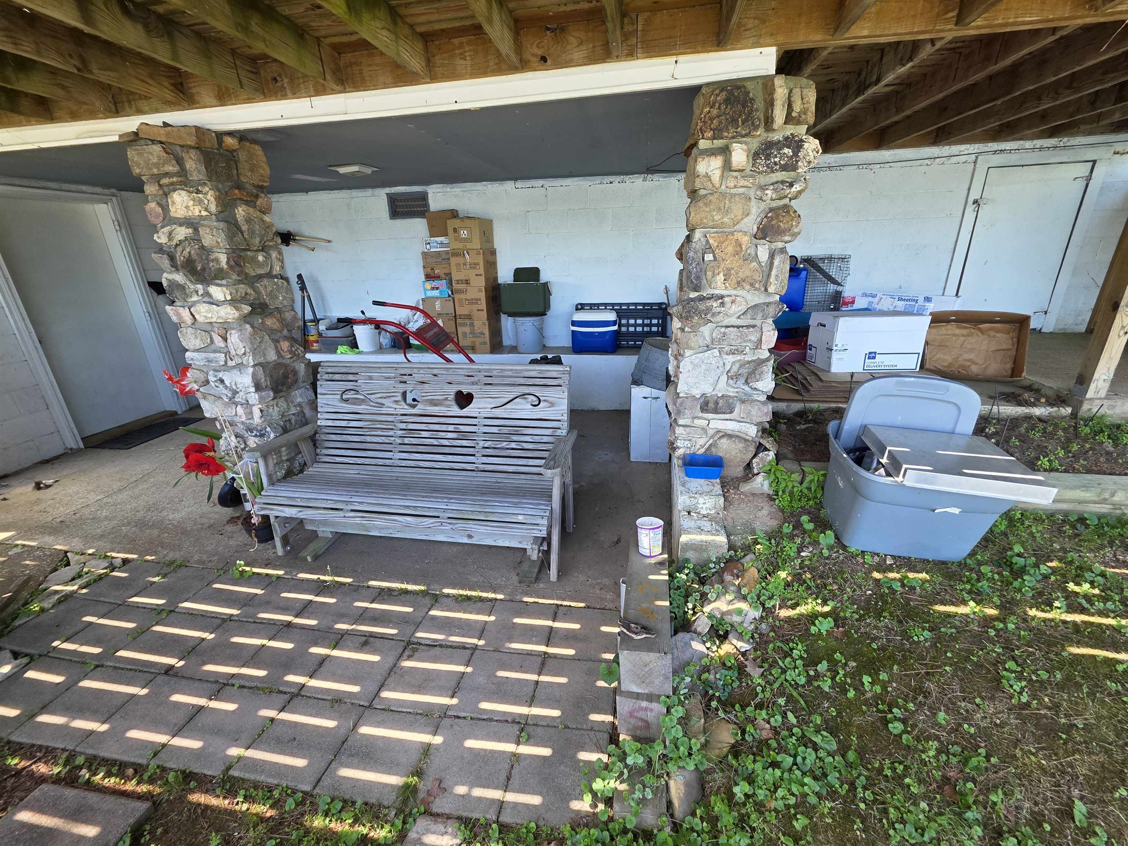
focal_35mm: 13
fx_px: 424
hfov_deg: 106.2
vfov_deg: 89.9
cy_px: 423
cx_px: 564
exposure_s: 1/120
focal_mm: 2.2
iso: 64
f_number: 1.9
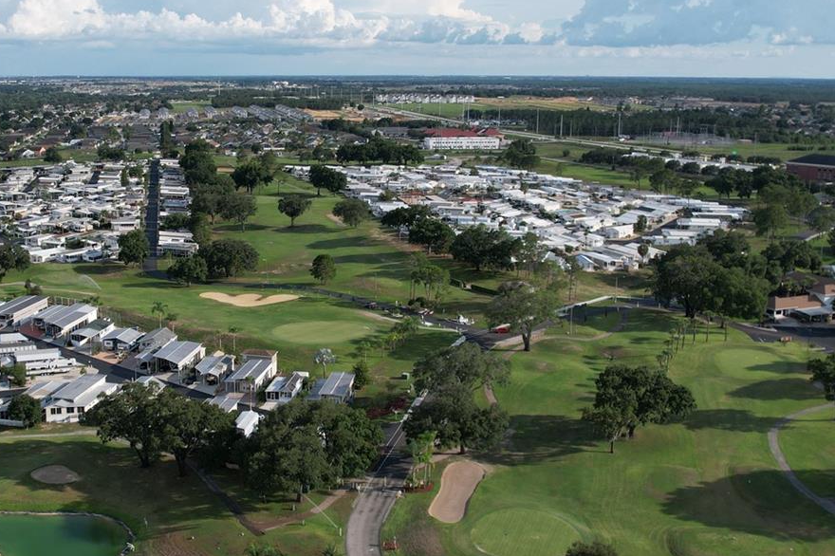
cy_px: 275
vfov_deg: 33.4
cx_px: 274
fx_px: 927
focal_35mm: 40
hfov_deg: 47.6
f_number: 2.8
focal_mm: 8.38
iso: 130
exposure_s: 1/2500
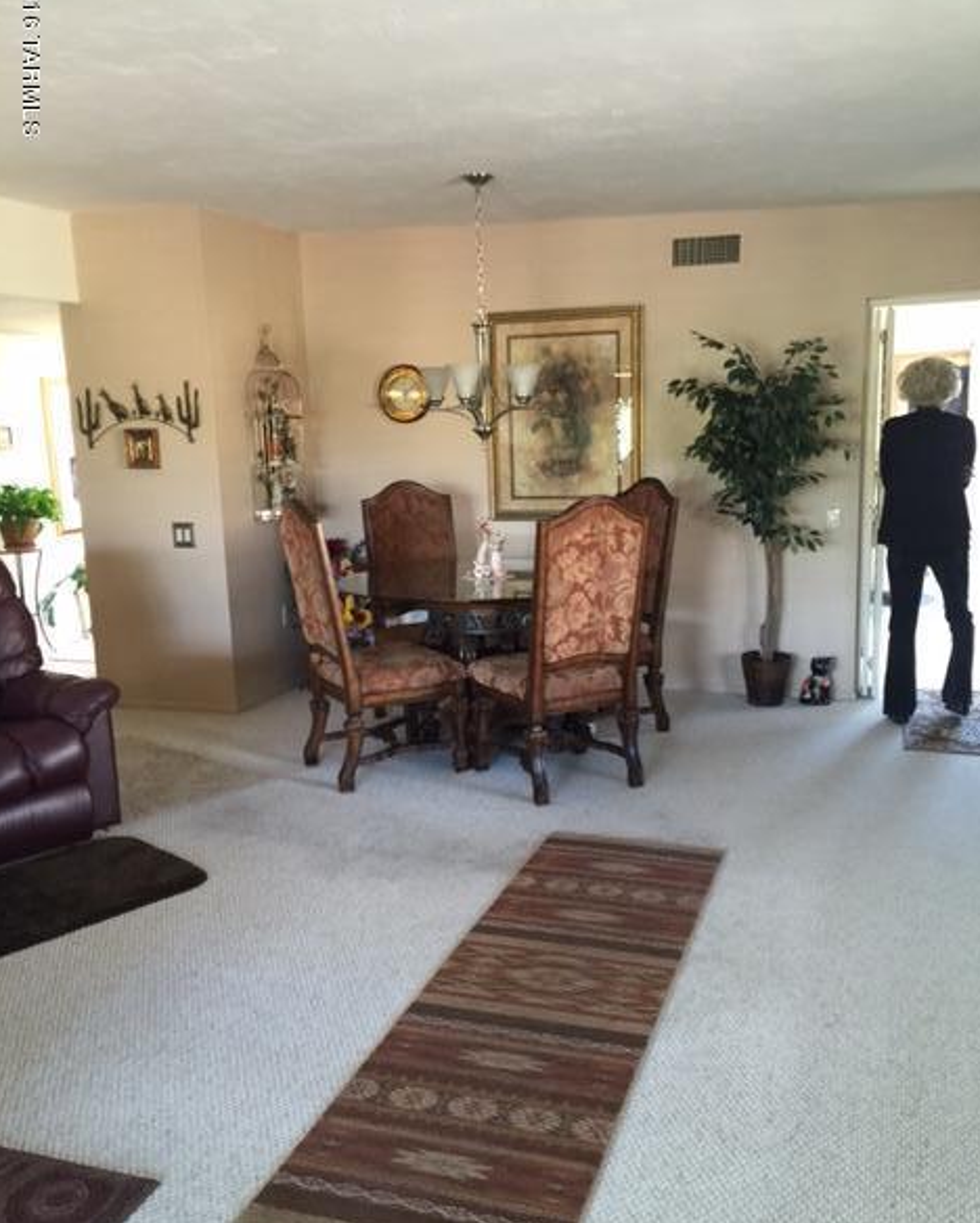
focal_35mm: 31
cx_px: 492
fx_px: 1123
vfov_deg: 57.1
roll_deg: +1.5
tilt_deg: -13.5
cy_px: 612
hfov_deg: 47.2
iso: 100
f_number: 2.2
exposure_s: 1/15
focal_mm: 4.15
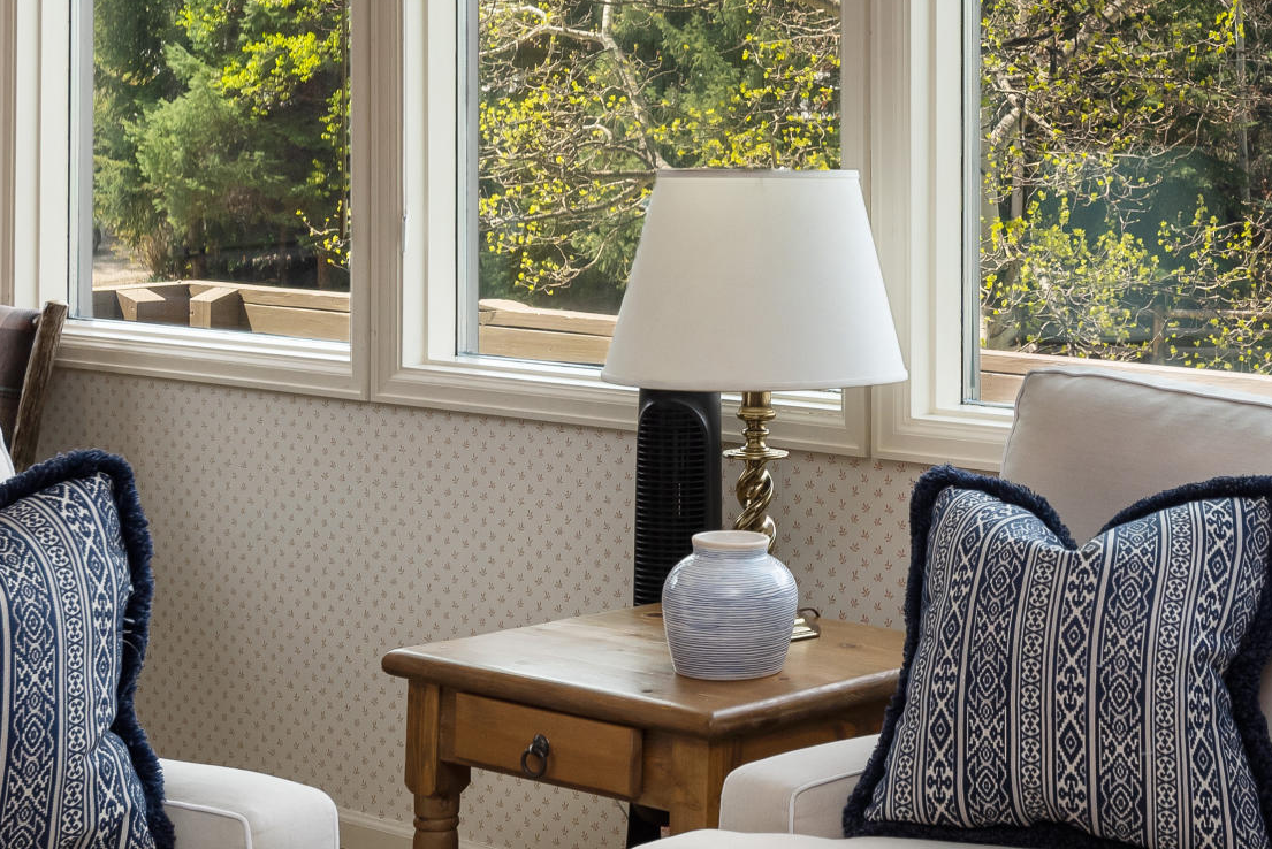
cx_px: 998
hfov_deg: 26.2
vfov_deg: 17.7
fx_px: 2687
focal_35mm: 76
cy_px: 86
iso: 320
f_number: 7.1
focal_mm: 28
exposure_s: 1/200
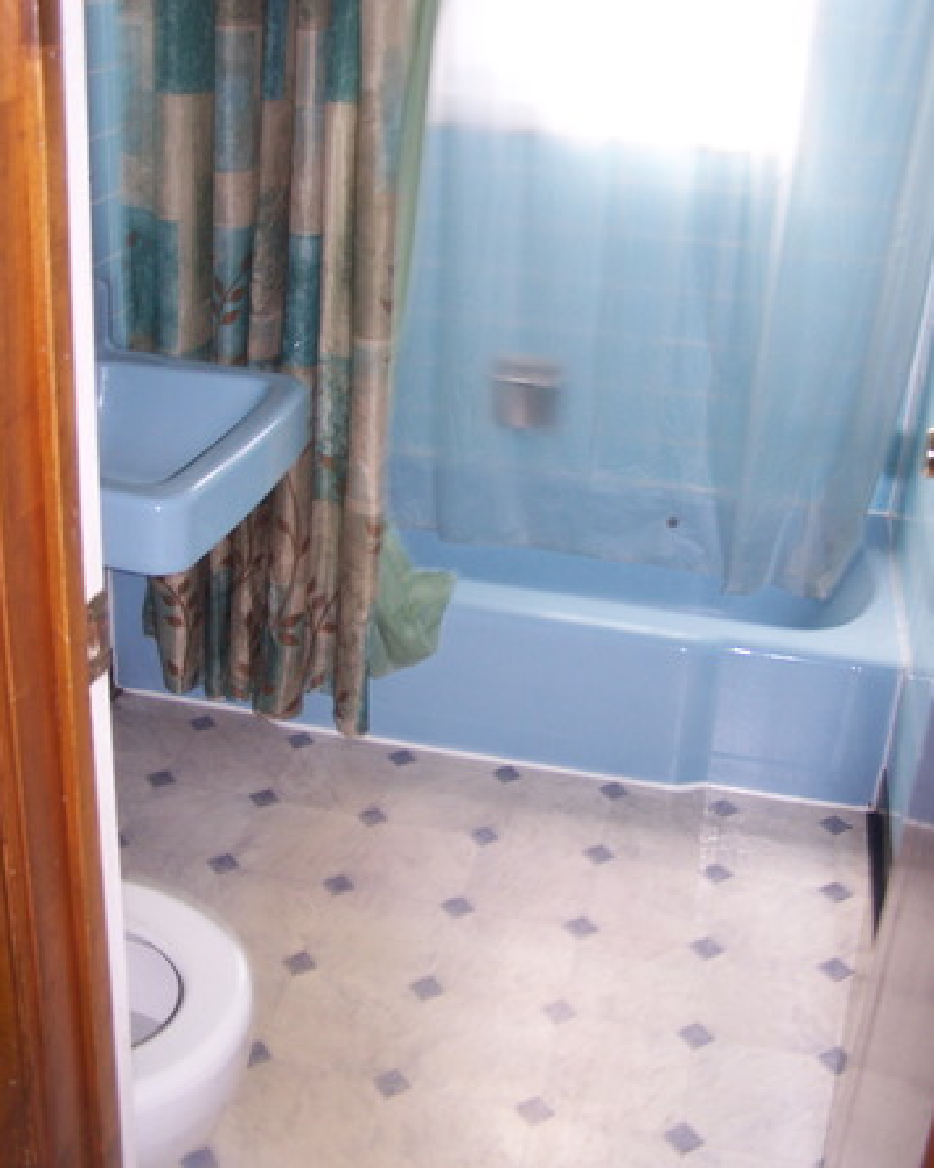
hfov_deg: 37.3
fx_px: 1382
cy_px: 583
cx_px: 467
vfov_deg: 45.8
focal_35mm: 40
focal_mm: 6.3
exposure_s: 1/60
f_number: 2.8
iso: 140
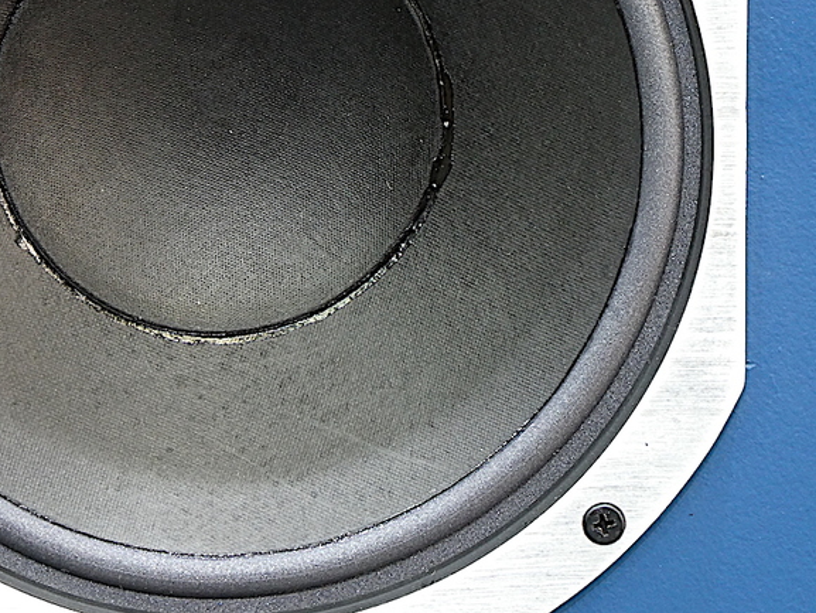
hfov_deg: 7.4
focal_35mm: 266
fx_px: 6272
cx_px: 225
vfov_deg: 5.6
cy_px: 150
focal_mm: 28.7
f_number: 5.5
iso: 200
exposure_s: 1/3.2
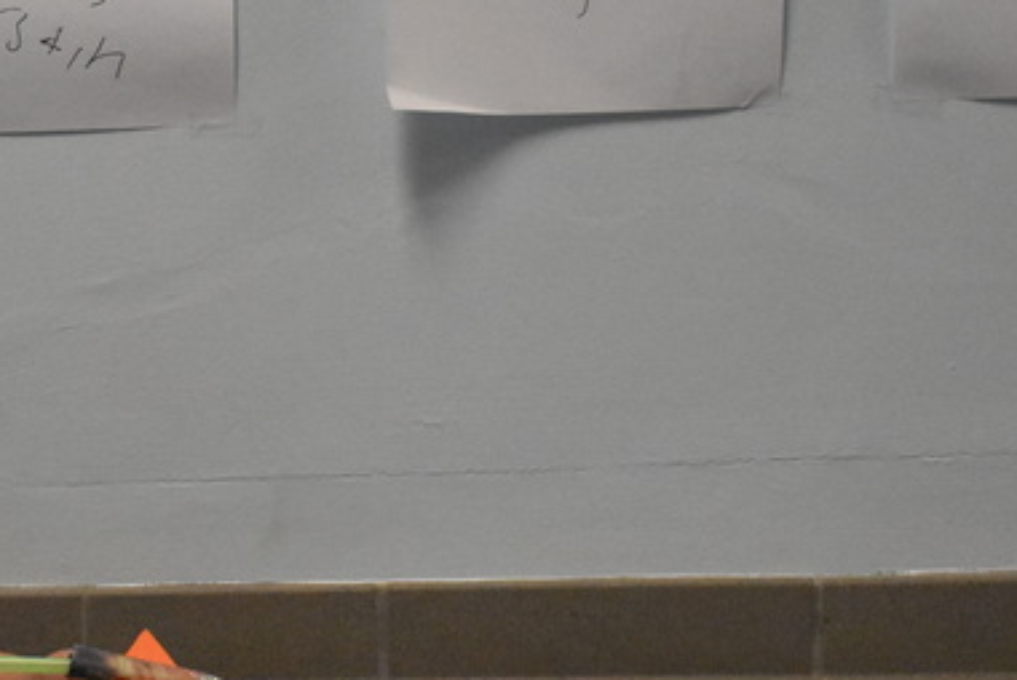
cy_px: 606
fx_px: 2968
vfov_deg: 13.0
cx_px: -94
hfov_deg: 18.7
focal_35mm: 105
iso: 5000
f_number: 4.5
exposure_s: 1/400
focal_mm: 26
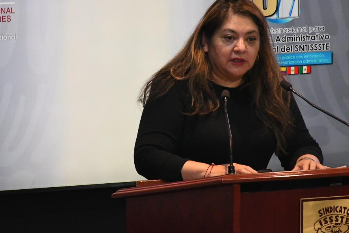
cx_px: 151
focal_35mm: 384
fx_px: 3723
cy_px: 110
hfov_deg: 5.4
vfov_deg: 3.6
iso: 5000
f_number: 6.3
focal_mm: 140
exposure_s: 1/125
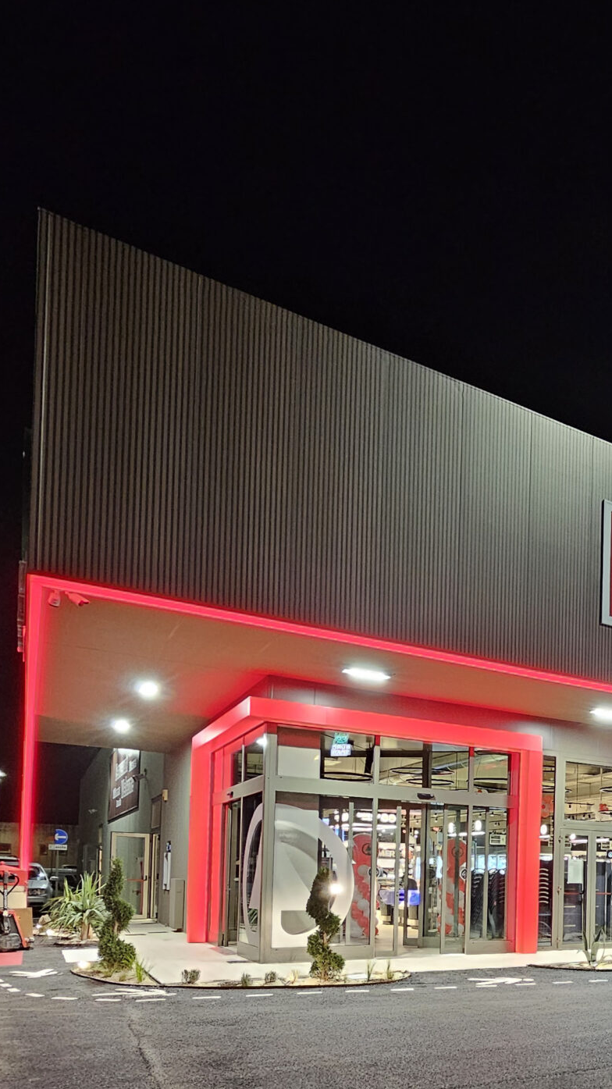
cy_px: 860
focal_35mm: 26
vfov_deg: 65.8
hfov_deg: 38.3
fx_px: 751
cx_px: 639
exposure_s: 1/33
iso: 400
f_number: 2.2
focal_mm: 2.2
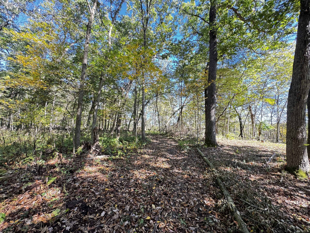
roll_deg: +1.8
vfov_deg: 85.7
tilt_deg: +6.8
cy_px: 116
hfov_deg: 102.1
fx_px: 125
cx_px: 155
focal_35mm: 14
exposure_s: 1/99
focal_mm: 2.22
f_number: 2.2
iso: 160
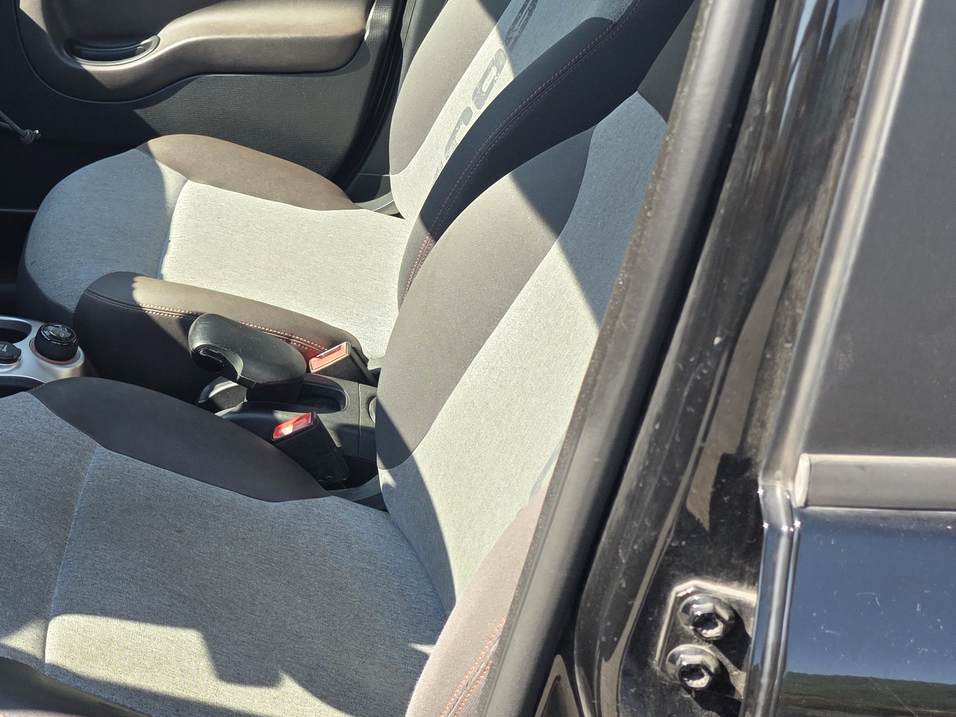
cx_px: -72
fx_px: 1436
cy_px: 235
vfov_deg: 27.9
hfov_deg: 32.7
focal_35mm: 52
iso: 32
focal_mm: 6.25
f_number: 1.7
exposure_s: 1/359
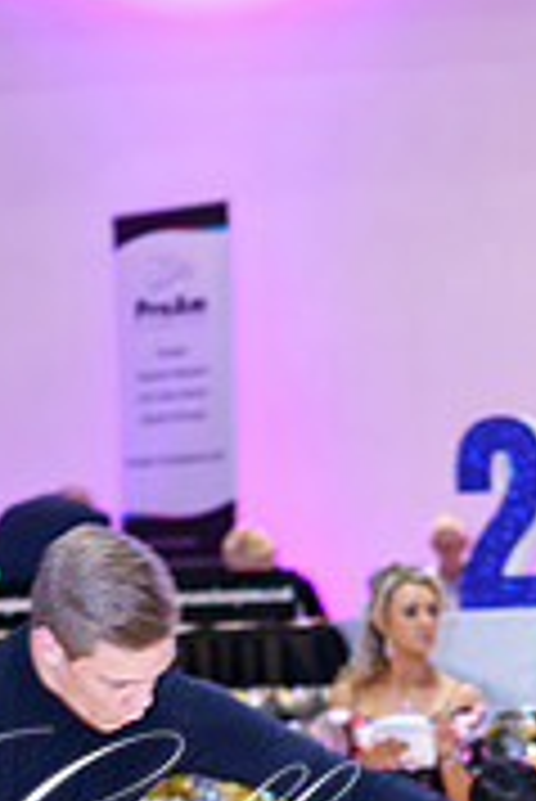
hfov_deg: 7.8
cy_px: 932
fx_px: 3945
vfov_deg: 11.4
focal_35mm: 177
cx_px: 401
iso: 500
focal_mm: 70
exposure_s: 1/60
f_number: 2.8
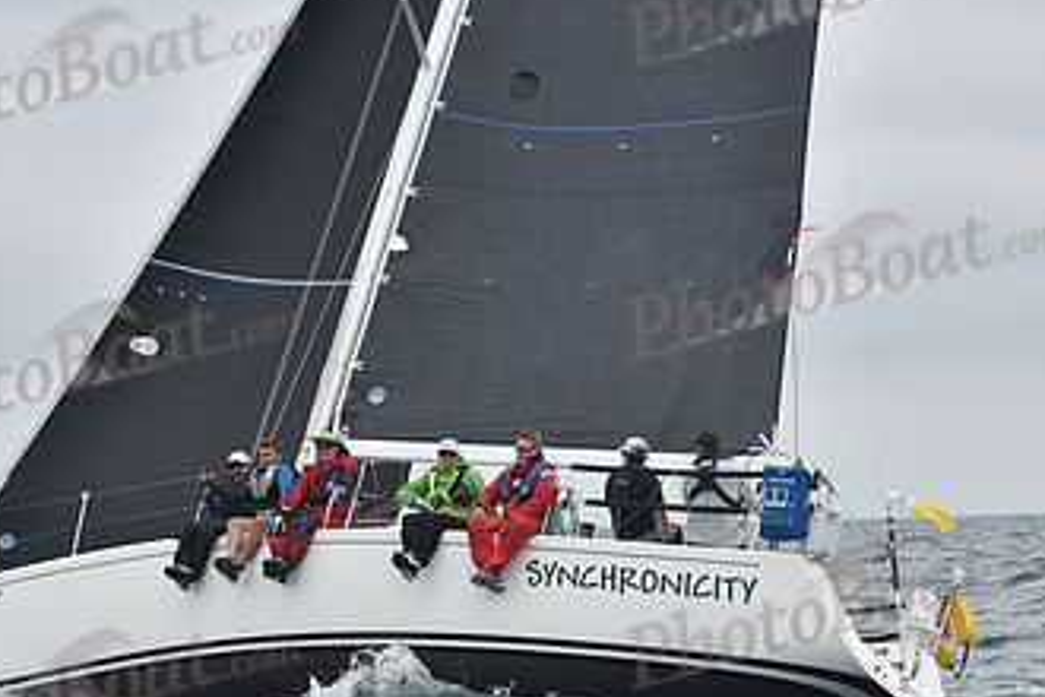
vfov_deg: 9.1
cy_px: 486
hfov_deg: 13.6
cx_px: 466
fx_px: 4383
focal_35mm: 151
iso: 250
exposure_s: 1/800
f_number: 9
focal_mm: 86
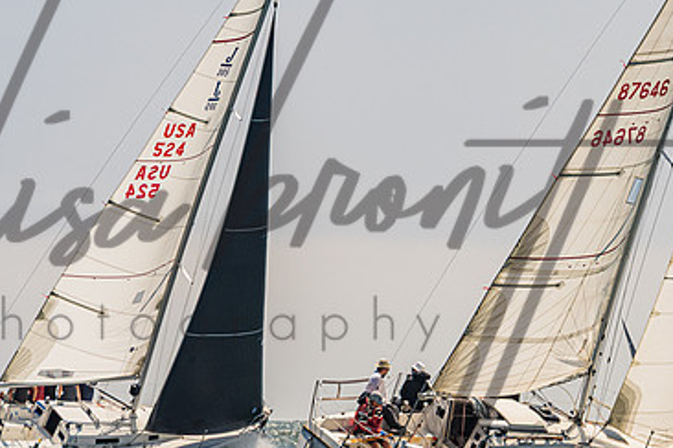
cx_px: 523
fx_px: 7814
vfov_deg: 3.3
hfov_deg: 4.9
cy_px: 82
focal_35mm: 418
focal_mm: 200
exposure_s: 1/2500
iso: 400
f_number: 8
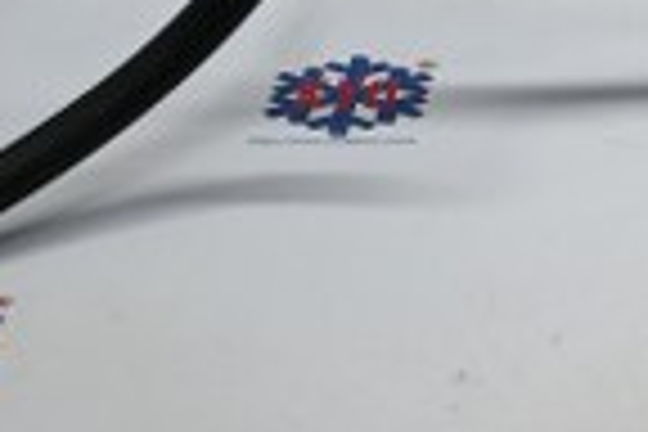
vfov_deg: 7.7
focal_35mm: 172
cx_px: 801
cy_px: -356
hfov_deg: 11.7
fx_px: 3097
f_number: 4.5
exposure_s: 1/40
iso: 220
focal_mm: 27.5
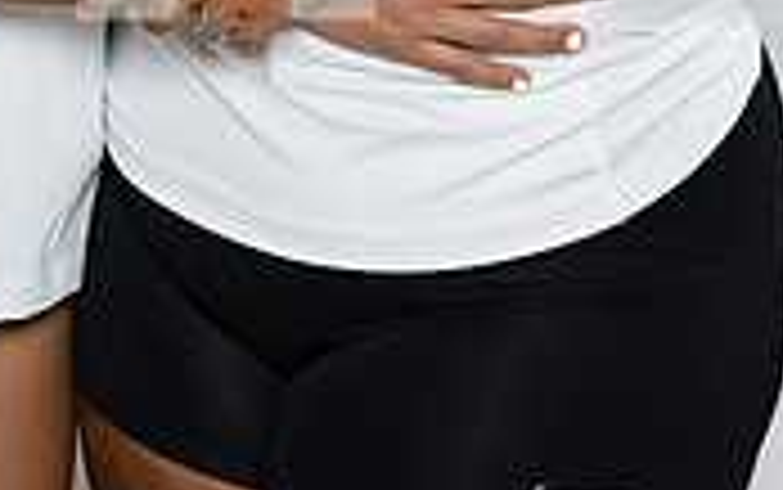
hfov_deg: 13.0
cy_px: -432
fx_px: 3438
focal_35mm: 161
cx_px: 248
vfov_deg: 7.9
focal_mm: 61
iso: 100
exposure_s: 1/80
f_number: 4
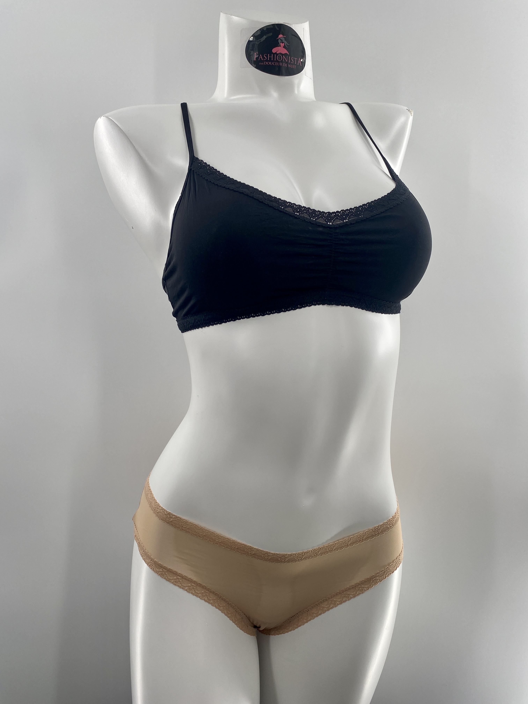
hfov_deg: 53.1
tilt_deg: -3.8
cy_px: 352
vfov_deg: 67.3
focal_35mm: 26
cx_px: 264
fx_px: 529
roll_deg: -0.3
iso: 32
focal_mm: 4.25
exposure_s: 1/244
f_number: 1.8
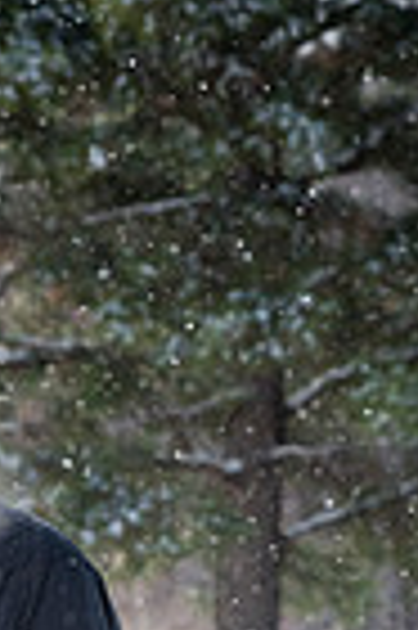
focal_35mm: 360
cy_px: 945
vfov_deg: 5.7
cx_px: -153
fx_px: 6285
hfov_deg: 3.8
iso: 640
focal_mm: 112
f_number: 9
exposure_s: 1/1000
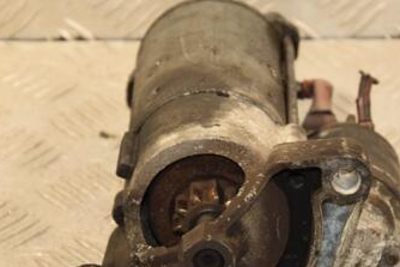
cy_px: 182
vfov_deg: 6.8
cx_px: 274
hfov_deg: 10.2
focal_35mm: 202
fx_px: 2244
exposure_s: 1/125
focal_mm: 75
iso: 800
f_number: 5.3
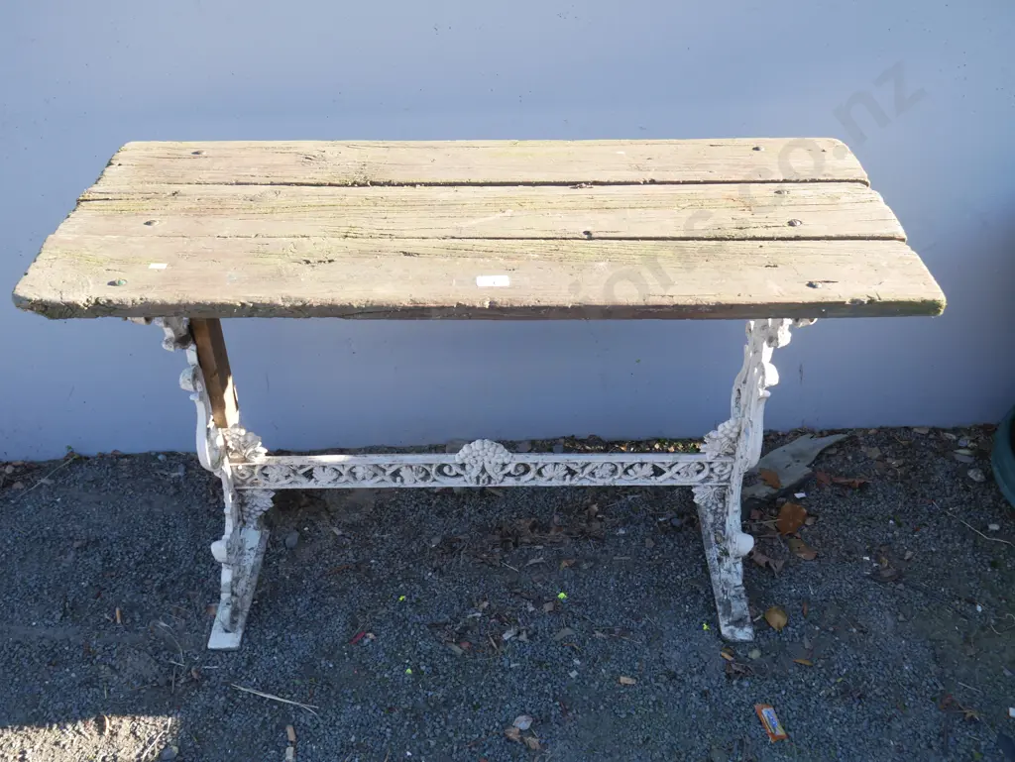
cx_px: 508
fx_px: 939
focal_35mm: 32
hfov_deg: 56.8
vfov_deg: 44.2
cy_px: 381
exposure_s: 1/125
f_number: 4.5
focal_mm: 16
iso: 200
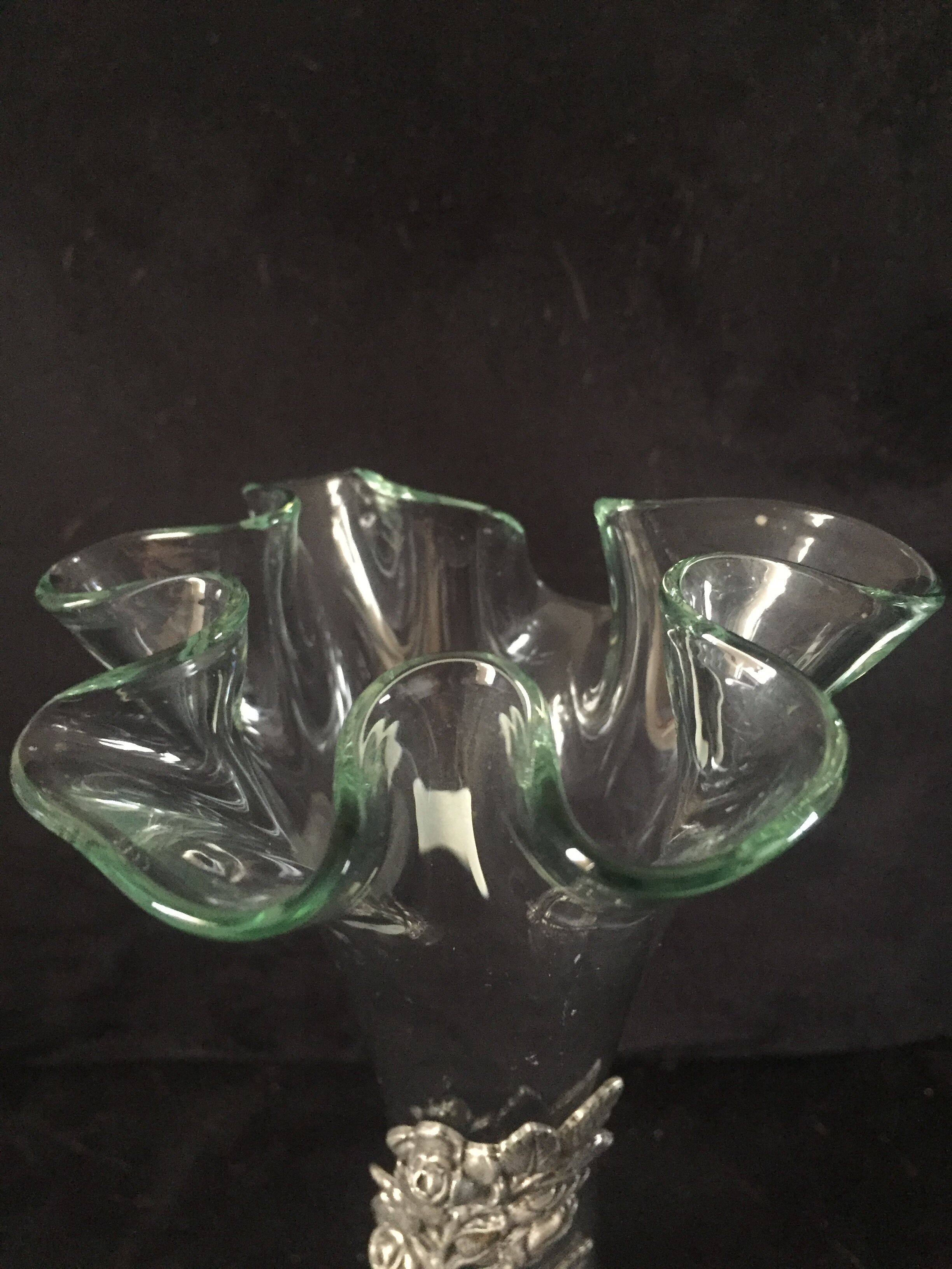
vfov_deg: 61.7
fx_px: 1063
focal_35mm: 29
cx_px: 476
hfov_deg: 48.2
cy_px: 634
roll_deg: +0.4
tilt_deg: -36.4
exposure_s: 1/17
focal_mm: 4.15
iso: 320
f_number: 2.2
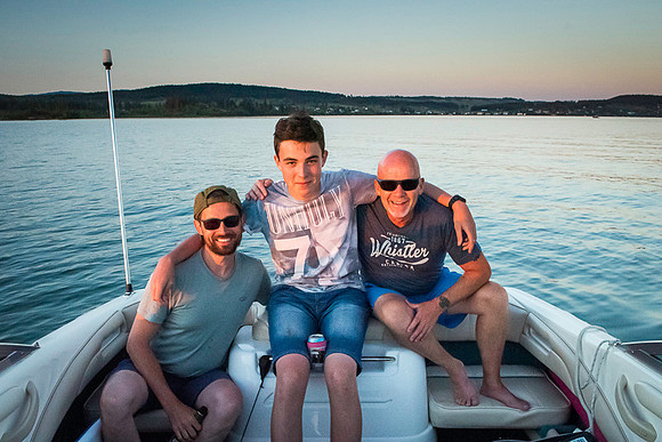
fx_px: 549
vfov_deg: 43.5
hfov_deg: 62.2
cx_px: 326
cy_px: 274
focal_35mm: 30
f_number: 10
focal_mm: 24
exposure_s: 1/400
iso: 8000
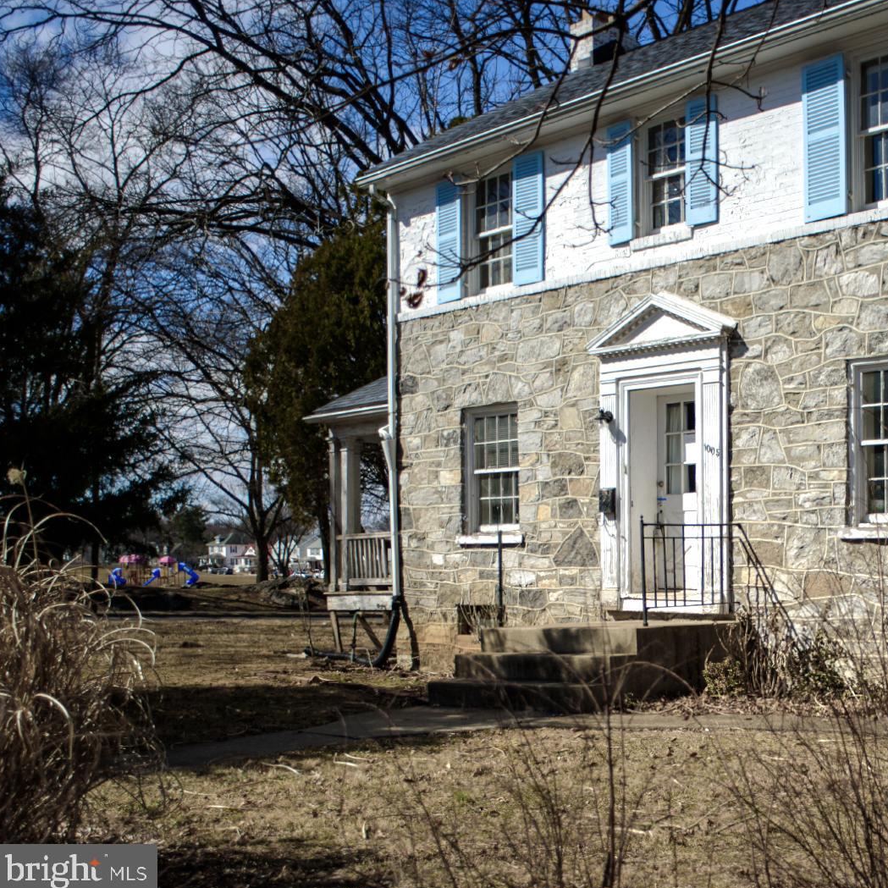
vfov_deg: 33.4
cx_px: 755
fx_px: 1480
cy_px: 391
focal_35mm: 51
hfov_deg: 32.2
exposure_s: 1/2500
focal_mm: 35
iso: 100
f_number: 2
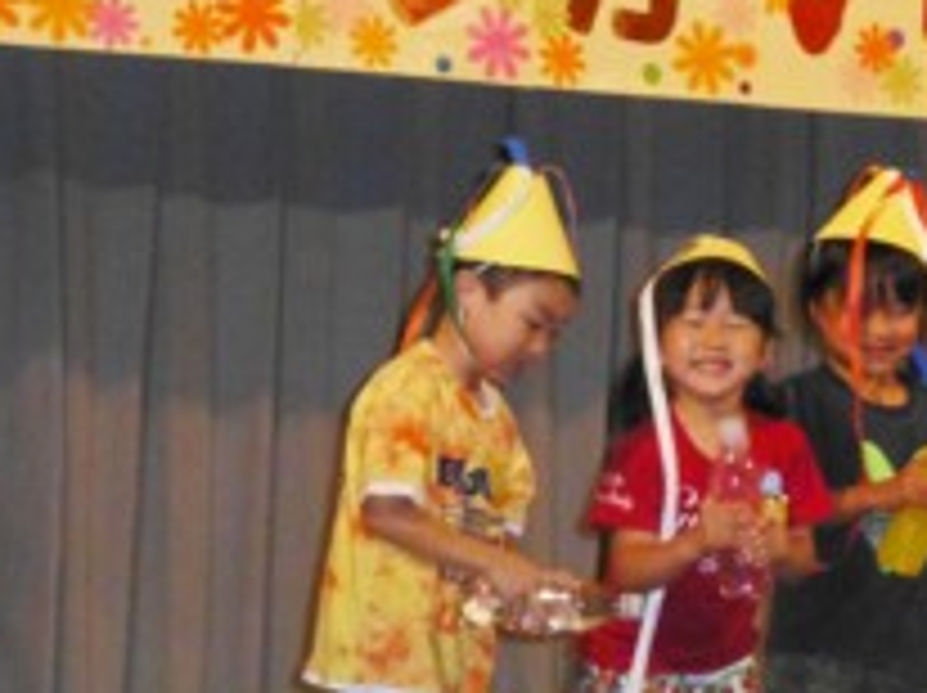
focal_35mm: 185
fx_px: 4948
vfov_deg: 8.0
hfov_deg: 10.7
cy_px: 446
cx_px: 729
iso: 1000
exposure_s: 1/250
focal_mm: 19.4
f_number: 5.3
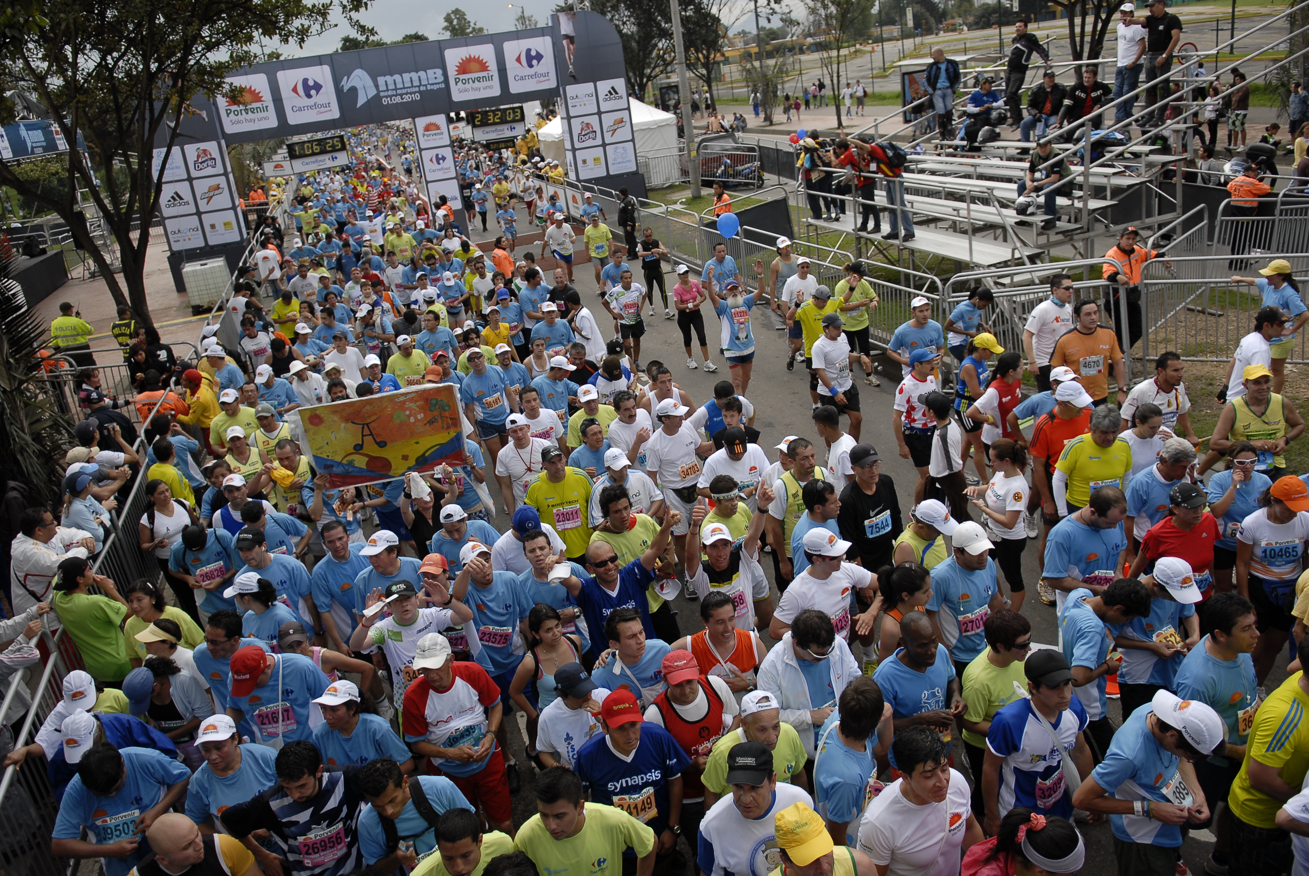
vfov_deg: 50.5
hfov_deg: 70.4
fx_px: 928
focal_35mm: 26
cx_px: 654
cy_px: 438
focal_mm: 17
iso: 160
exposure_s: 1/1000
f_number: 2.8
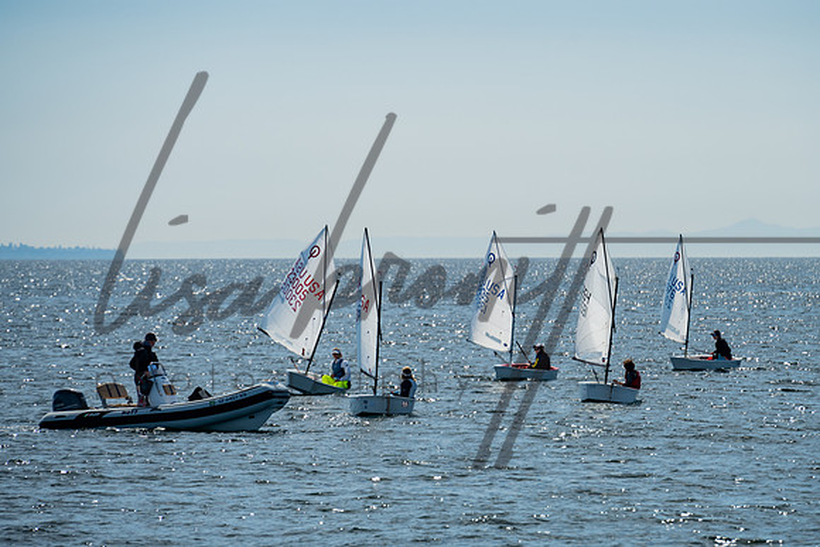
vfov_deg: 5.0
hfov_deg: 7.5
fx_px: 6294
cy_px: 253
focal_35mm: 276
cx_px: 495
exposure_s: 1/320
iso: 100
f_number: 6.3
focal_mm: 200
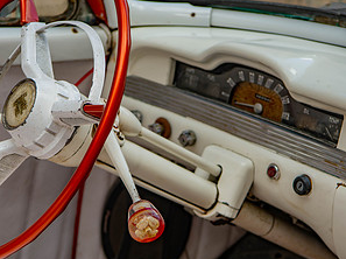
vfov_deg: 14.4
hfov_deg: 19.3
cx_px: 173
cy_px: 181
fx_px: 1018
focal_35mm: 102
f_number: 5.6
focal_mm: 70
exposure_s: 1/125
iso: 100
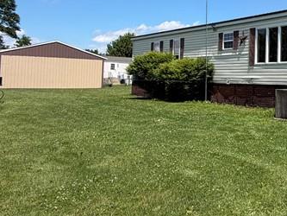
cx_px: 344
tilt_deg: +2.5
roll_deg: -1.4
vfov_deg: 33.3
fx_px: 357
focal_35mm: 43
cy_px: 69
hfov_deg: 34.9
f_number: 2.2
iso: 20
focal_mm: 2.22
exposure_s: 1/770
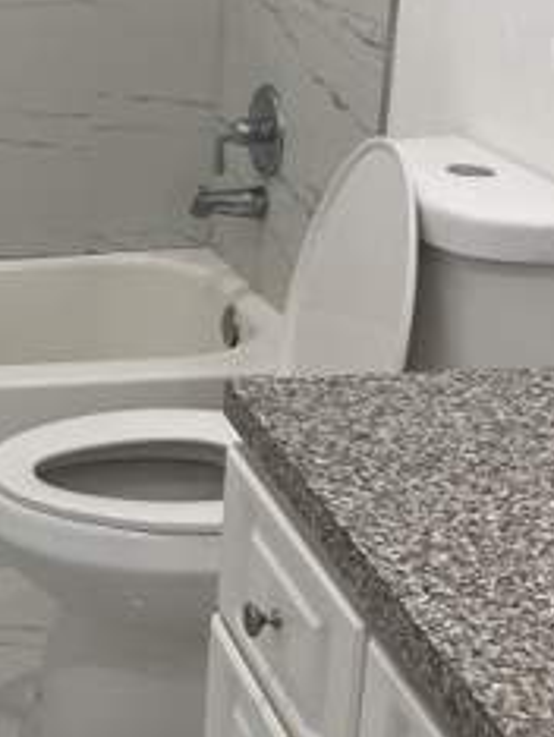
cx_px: -154
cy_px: 265
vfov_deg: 27.3
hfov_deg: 19.3
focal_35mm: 71
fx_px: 1512
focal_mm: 4.2
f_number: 1.6
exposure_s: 1/120
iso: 32
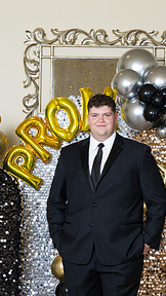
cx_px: 100
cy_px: 224
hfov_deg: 7.6
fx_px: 1244
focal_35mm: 159
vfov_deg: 13.5
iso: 320
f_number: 8
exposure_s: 1/100
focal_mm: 97
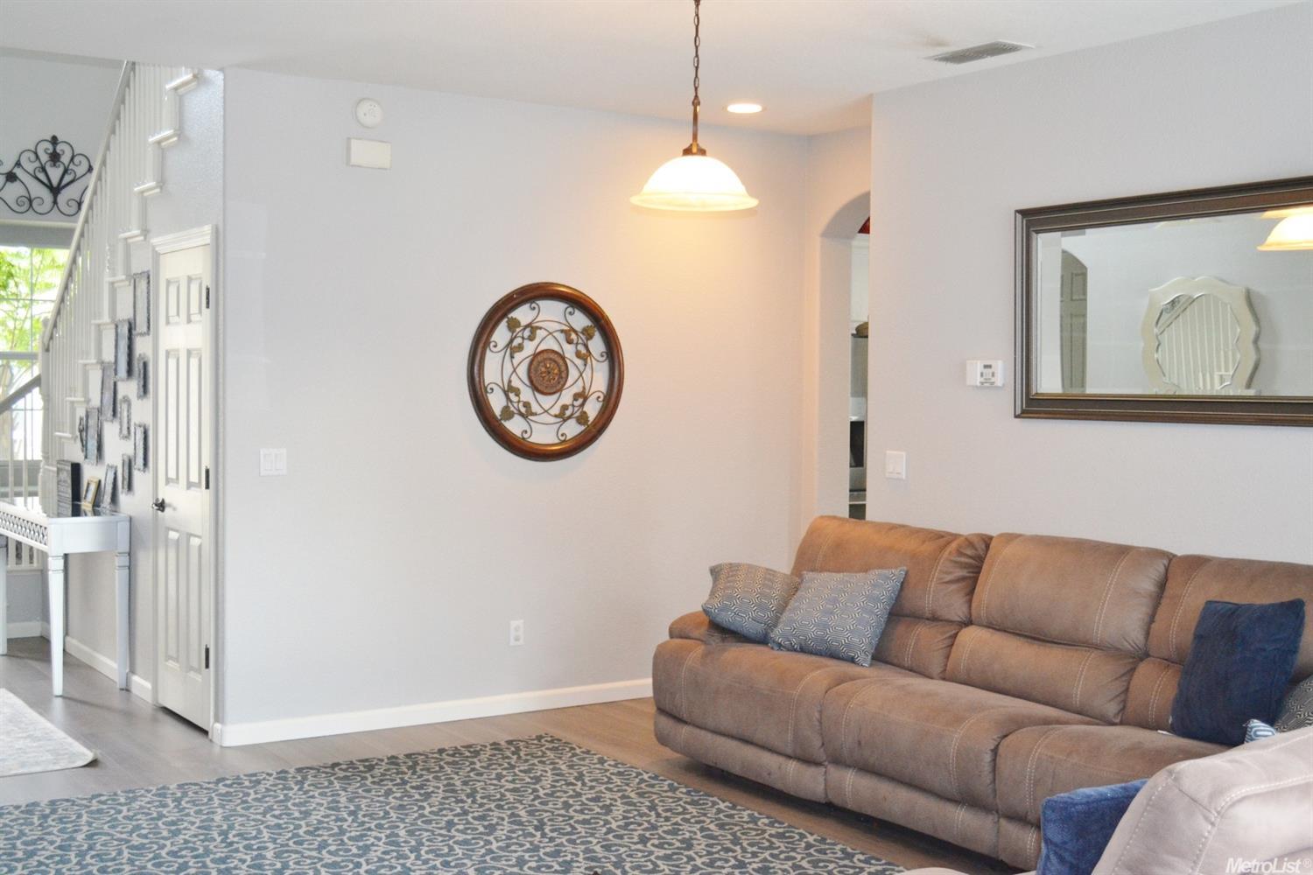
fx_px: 1532
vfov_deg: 31.9
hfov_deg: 46.4
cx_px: 656
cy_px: 438
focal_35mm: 42
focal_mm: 28
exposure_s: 1/60
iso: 1100
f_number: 4.5
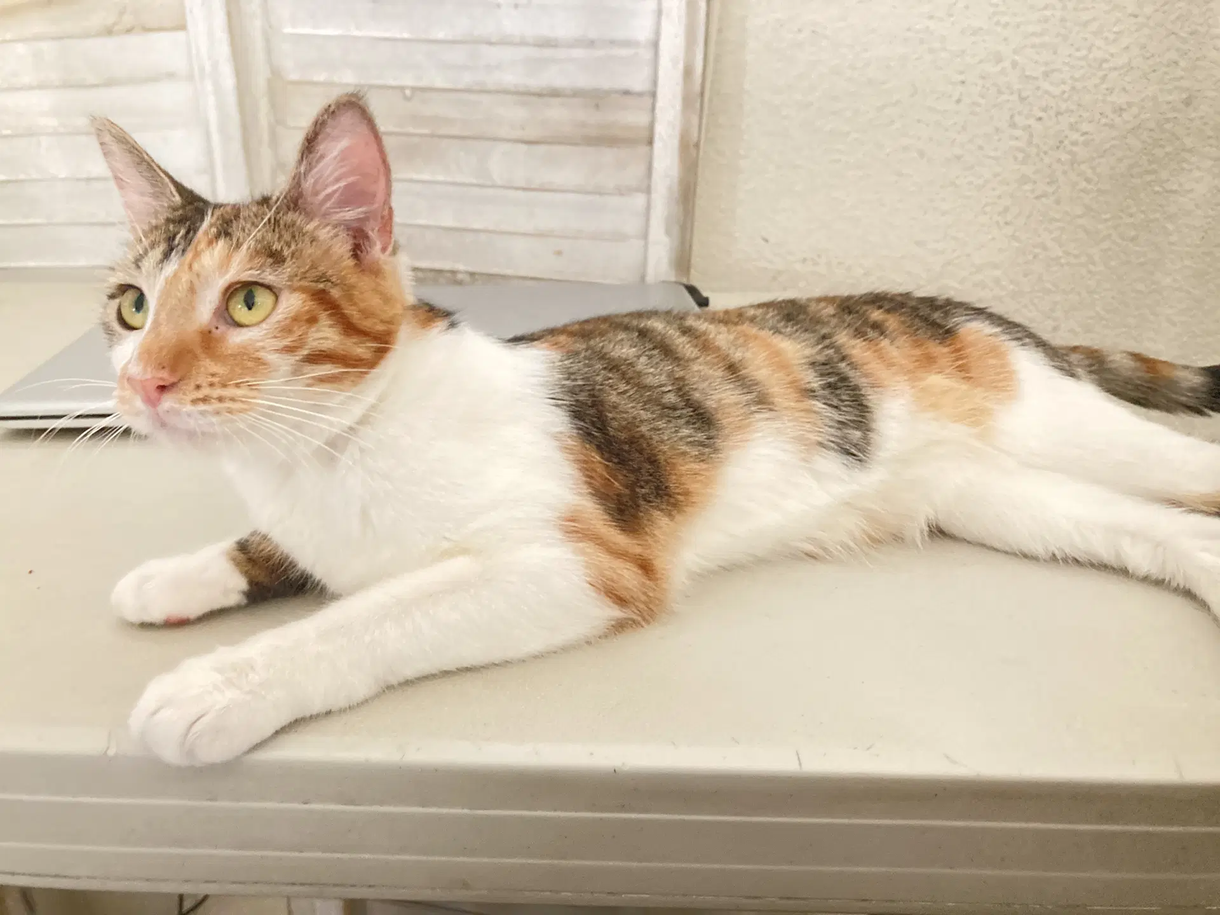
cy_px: 458
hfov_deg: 63.4
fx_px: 987
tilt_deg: -21.9
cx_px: 610
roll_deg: -2.0
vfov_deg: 49.7
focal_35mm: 28
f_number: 1.8
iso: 640
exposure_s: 1/22
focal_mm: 3.99
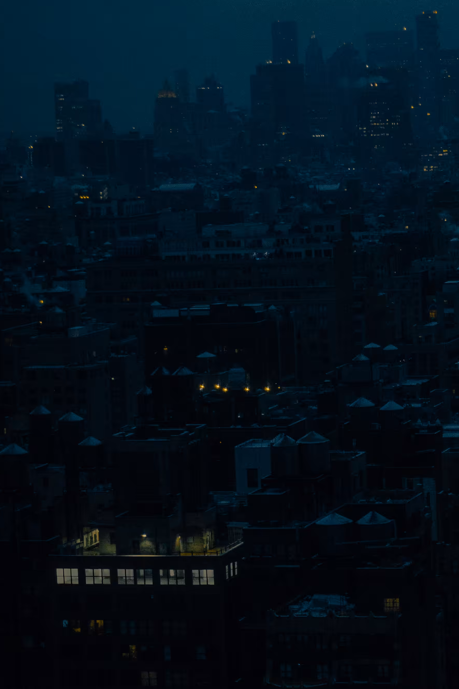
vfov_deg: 14.2
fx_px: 2754
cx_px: 427
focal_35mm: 144
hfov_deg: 9.5
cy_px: 217
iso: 250
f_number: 2.8
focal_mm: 25.7
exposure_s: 1/50
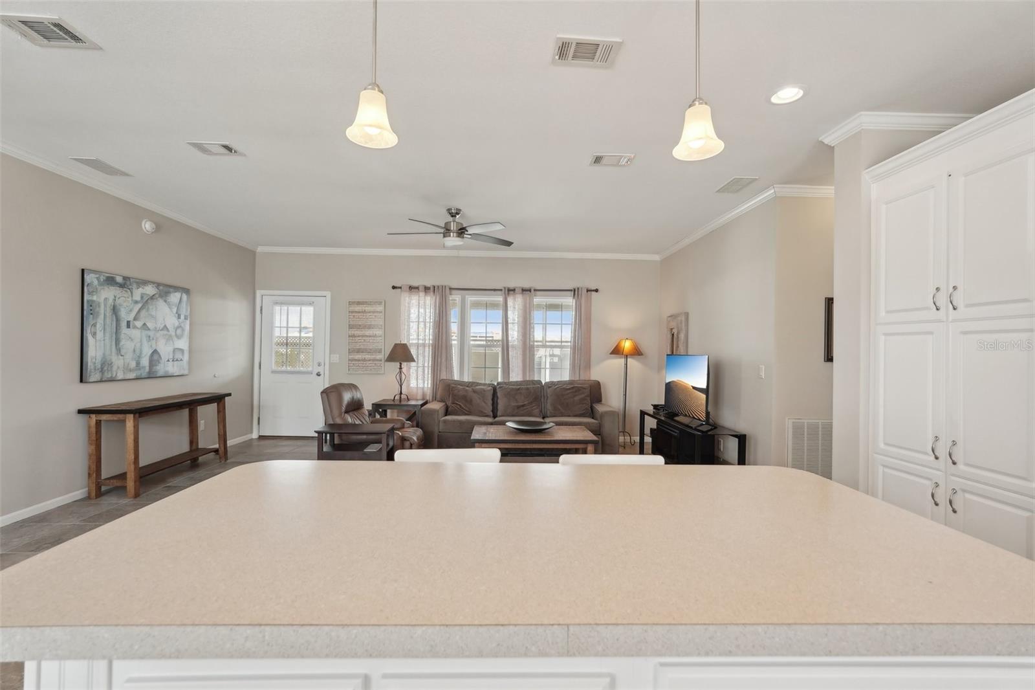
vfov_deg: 73.7
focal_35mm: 16
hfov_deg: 96.7
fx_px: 460
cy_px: 345
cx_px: 518
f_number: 5.6
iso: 400
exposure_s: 1/50
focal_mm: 16
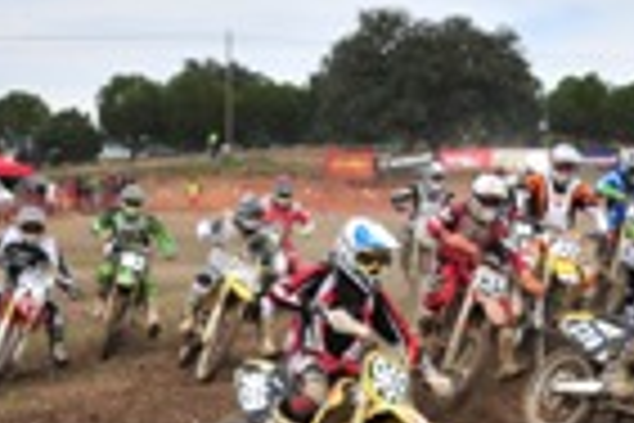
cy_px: 292
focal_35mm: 86
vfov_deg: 15.8
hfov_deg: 22.4
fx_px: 1514
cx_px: 683
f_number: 5
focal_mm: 18
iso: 400
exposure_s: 1/2500
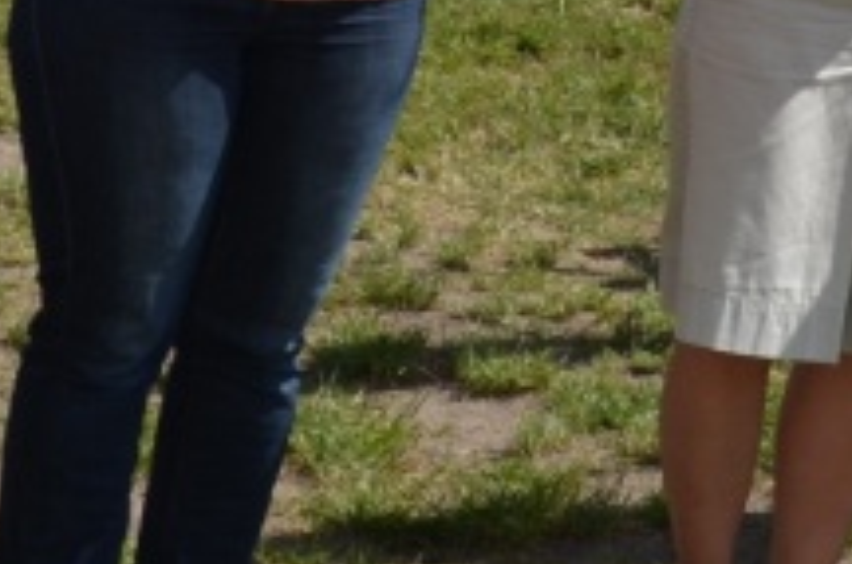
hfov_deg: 10.2
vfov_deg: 6.7
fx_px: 4699
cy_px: -398
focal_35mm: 199
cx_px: 947
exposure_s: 1/200
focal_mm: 28
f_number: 9
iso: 100
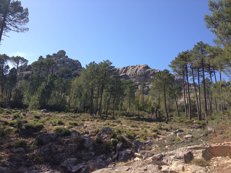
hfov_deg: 52.6
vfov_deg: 40.7
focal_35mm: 35
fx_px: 234
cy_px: 86
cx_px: 116
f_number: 2.4
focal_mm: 4.28
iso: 64
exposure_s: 1/951
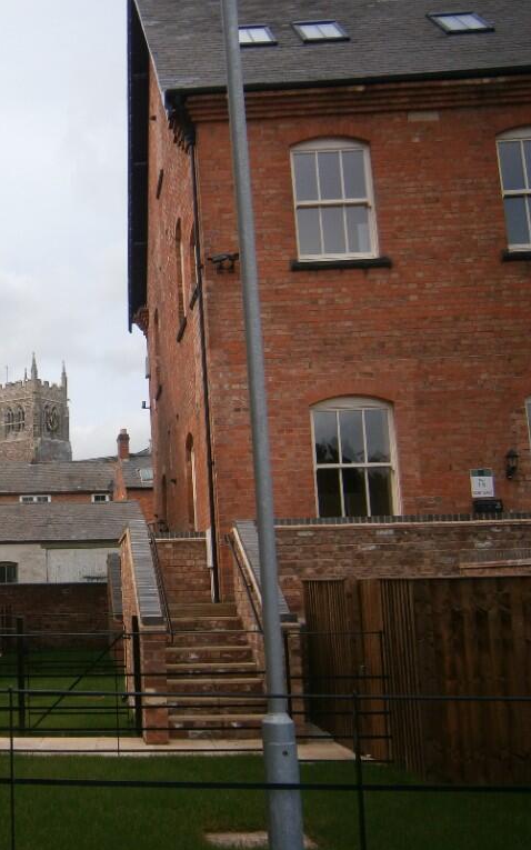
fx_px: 1019
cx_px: -20
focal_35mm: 44
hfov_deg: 27.3
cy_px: 426
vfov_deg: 45.3
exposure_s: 1/1000
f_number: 2.9
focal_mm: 5.5
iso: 80
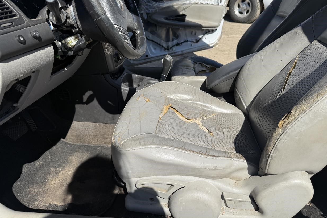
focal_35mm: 26
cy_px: 100
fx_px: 236
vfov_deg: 49.5
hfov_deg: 69.4
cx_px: 169
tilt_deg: -27.6
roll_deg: -0.3
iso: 80
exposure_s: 1/3953
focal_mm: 6.76
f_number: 1.78
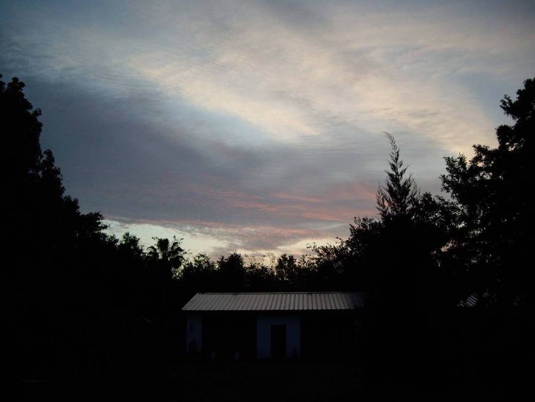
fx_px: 587
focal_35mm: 38
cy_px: 201
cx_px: 268
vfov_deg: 37.7
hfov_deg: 49.0
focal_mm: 6.2
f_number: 2.7
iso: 100
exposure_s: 1/125
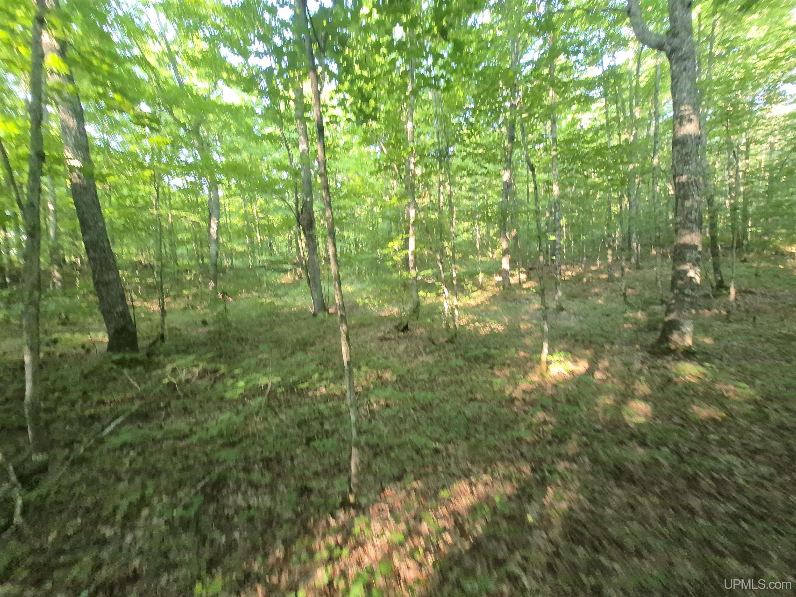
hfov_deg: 106.2
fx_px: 299
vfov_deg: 89.9
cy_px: 298
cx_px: 398
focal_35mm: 13
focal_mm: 1.74
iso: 320
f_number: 2.2
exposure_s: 1/60
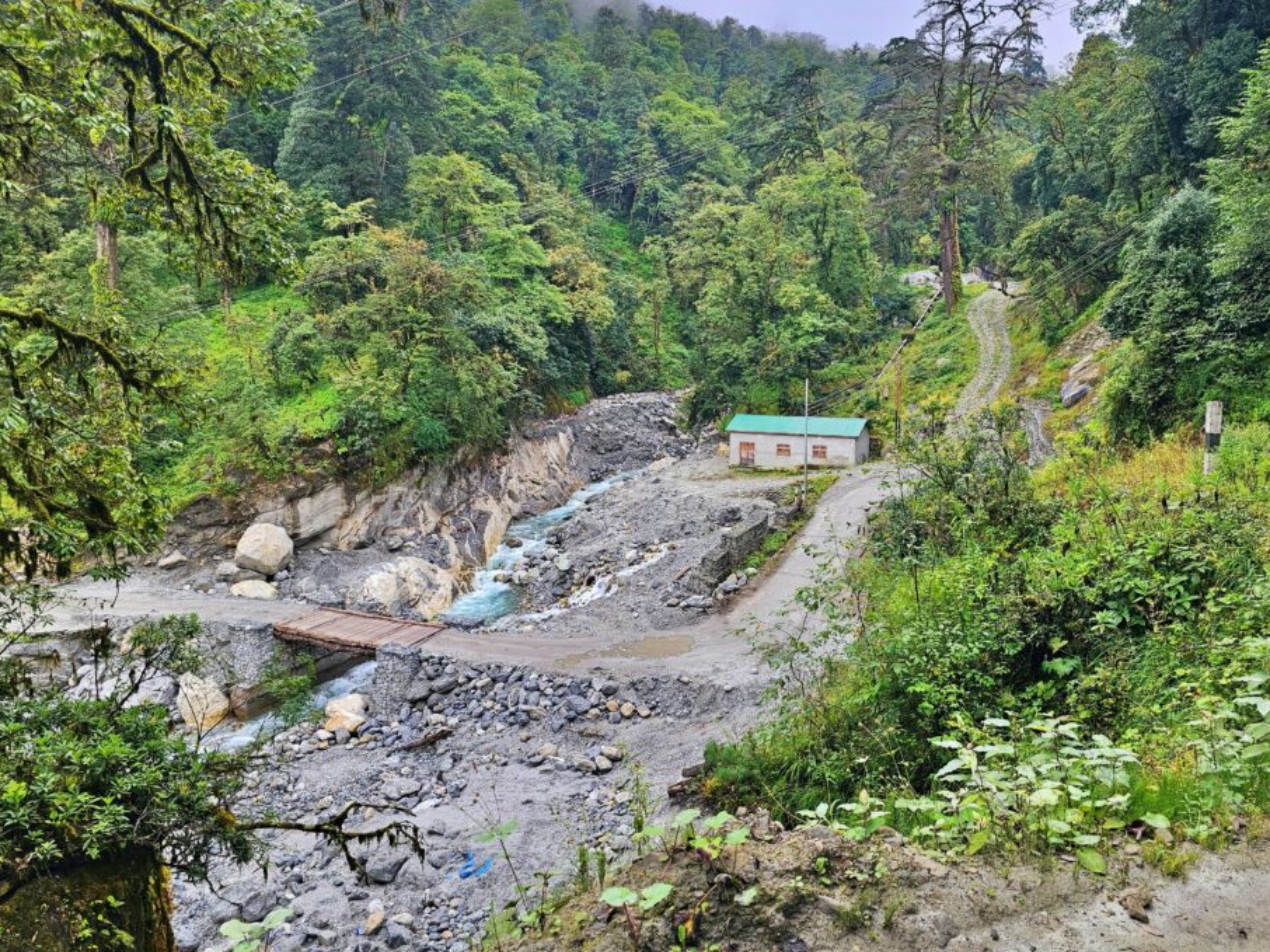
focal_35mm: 26
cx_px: 711
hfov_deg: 67.1
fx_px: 954
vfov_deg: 53.0
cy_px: 471
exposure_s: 1/100
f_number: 1.7
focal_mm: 6.3
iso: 32
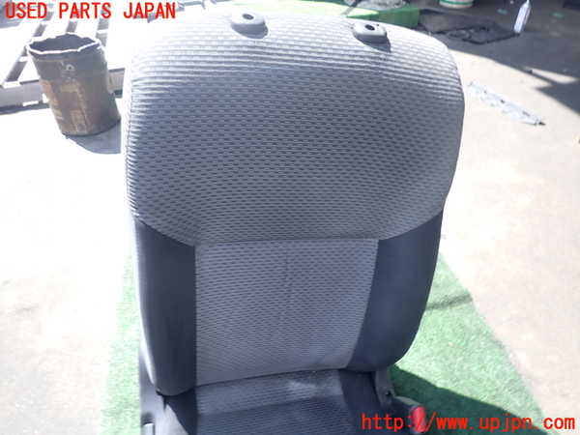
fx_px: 419
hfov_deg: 69.4
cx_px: 290
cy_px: 218
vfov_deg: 54.9
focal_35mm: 25
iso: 100
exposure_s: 1/40
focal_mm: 4.5
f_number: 5.6
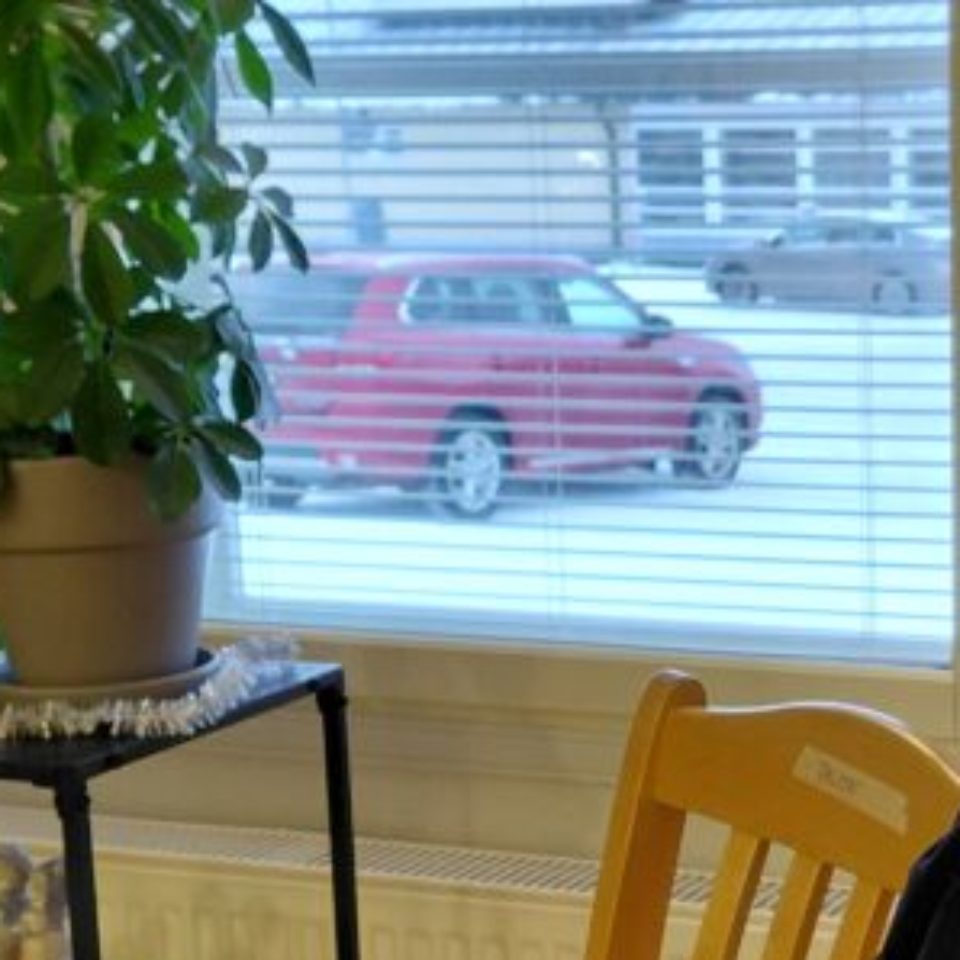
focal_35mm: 76
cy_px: 619
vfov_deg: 22.7
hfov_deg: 21.9
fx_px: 2385
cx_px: 960
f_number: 1.8
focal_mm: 4.69
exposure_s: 1/50.1
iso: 400
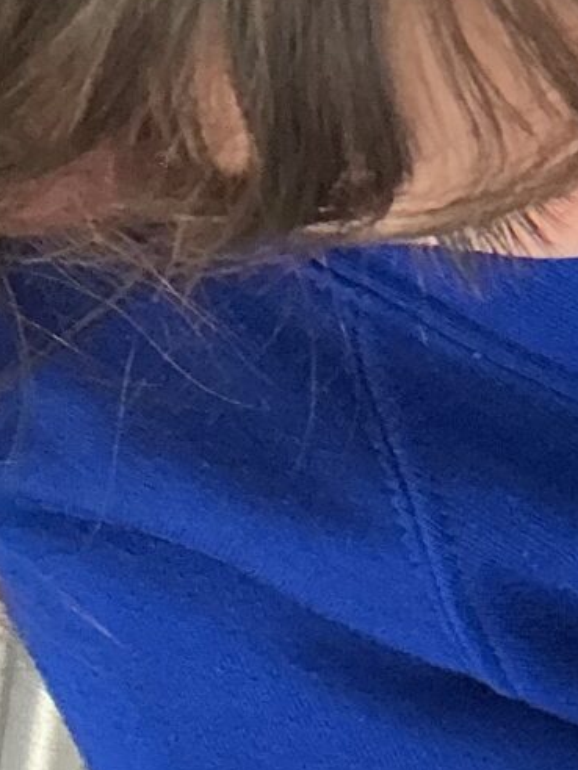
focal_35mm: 151
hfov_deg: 9.0
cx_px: 1346
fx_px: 3362
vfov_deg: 12.6
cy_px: 1055
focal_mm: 3
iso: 80
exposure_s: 1/60
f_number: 1.8
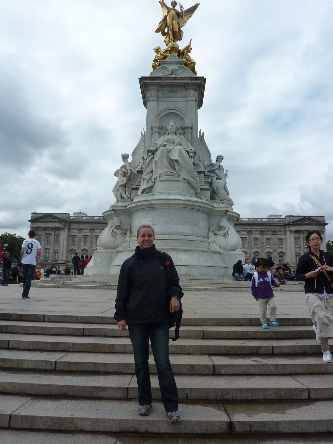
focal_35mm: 25
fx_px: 321
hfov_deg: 54.9
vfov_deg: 69.4
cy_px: 222
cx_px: 166
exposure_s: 1/500
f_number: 5
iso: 80
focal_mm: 4.1
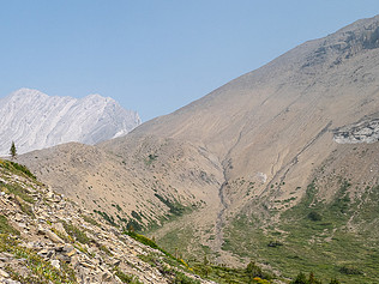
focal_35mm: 44
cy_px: 213
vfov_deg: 32.3
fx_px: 482
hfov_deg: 42.0
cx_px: 108
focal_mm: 12
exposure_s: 1/250
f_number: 8
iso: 200
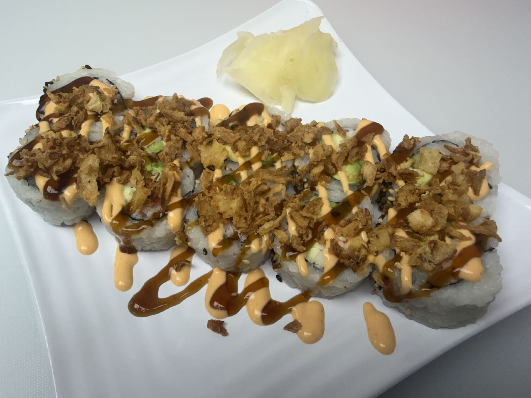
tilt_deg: -58.0
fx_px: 368
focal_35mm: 24
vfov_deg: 56.8
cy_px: 199
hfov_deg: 71.6
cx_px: 266
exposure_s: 1/120
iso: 50
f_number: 2.2
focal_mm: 2.22
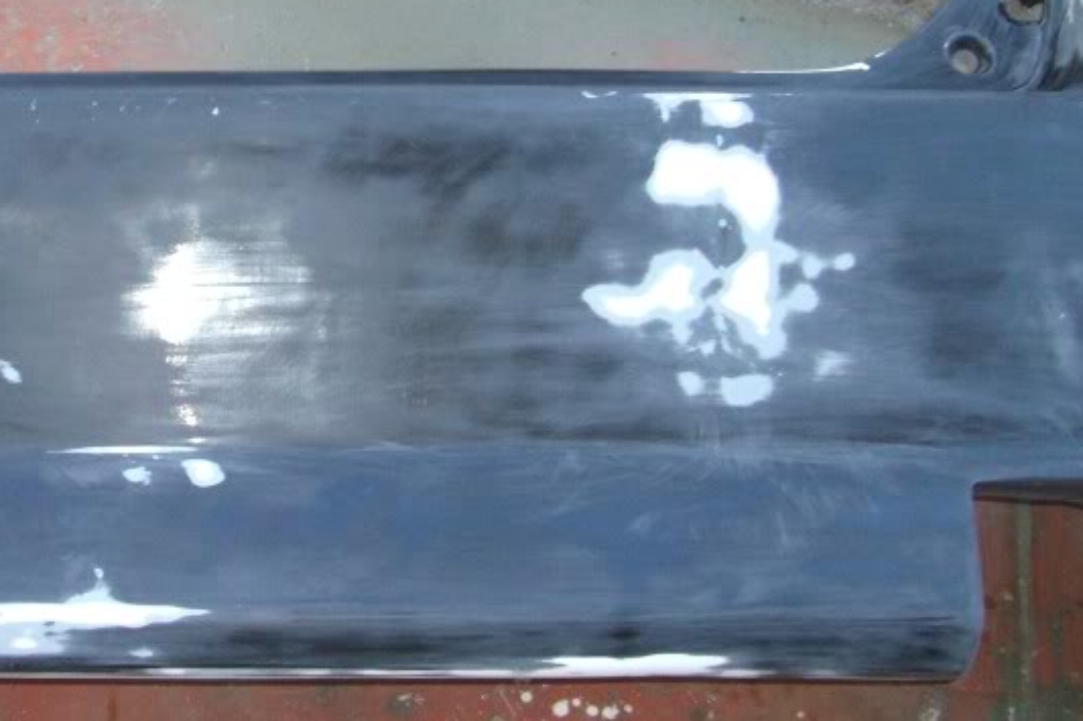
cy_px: 171
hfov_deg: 26.2
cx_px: 217
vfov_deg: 17.8
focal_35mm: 76
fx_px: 2285
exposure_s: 1/60
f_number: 2.8
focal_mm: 7.9
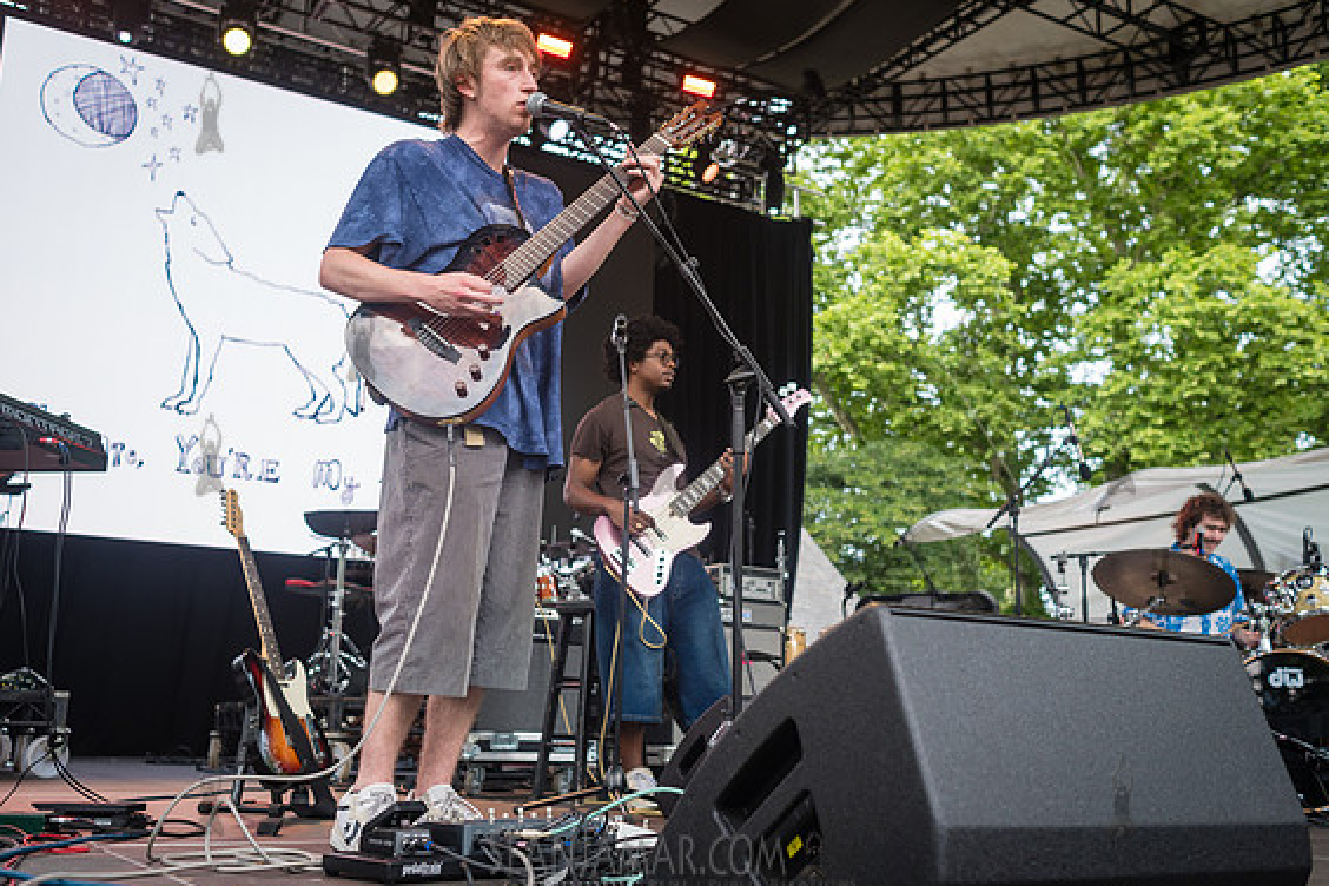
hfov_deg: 53.1
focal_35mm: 36
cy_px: 454
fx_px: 1329
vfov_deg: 36.9
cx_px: 664
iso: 400
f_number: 4
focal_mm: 35
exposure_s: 1/400
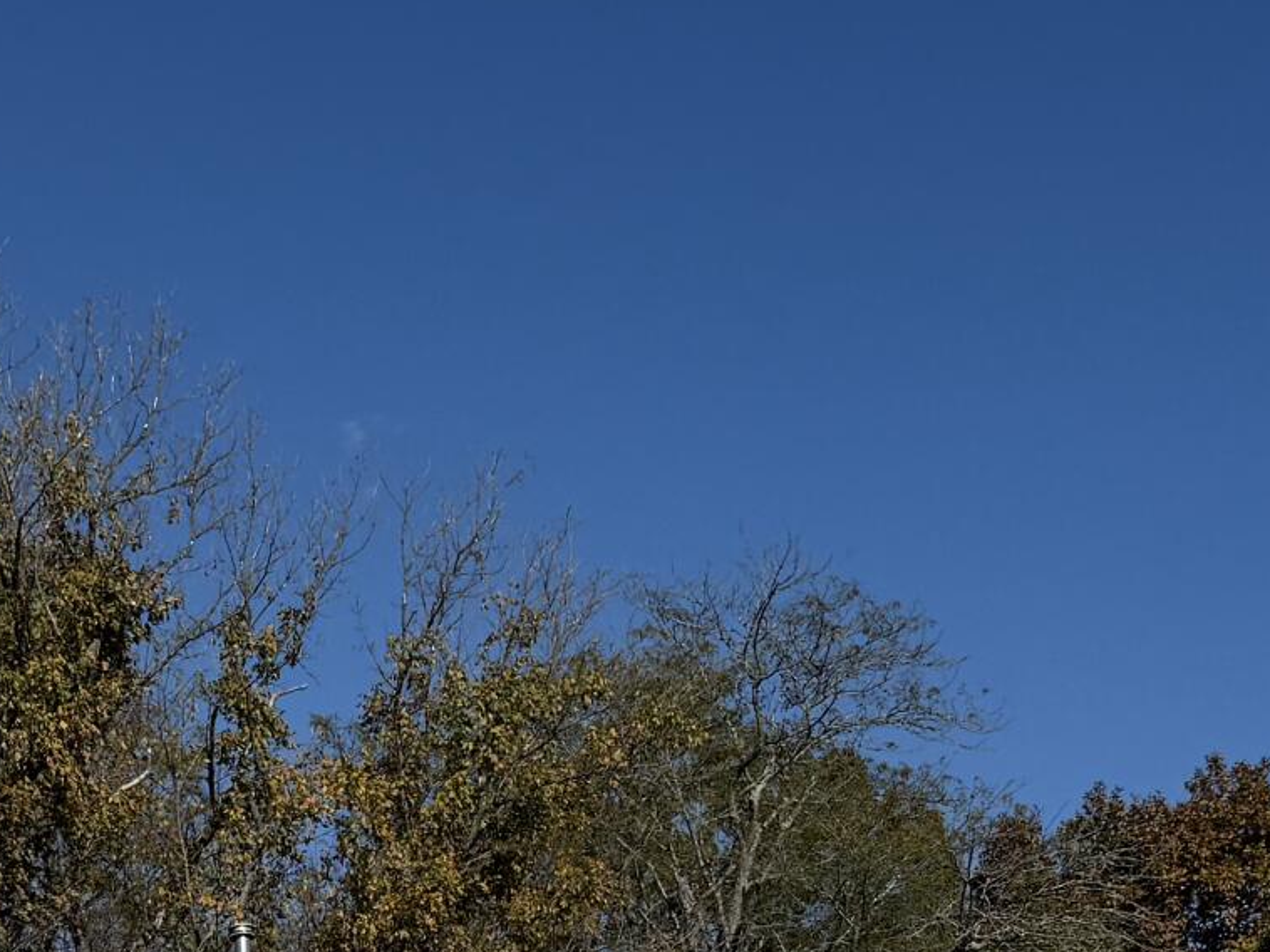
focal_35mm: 95
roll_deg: +1.2
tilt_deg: +4.7
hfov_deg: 20.5
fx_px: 3484
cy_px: 1304
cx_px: 290
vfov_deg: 14.7
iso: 80
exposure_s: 1/9091
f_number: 1.78
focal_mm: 6.76
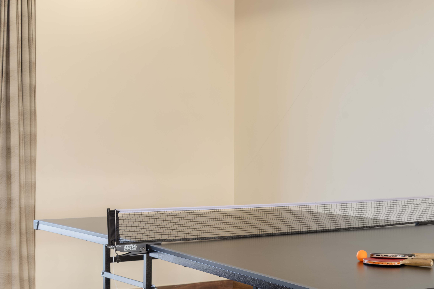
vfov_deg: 19.2
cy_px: 159
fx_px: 856
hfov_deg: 27.6
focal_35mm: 71
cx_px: 371
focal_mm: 40
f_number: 10
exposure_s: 1/30
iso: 125
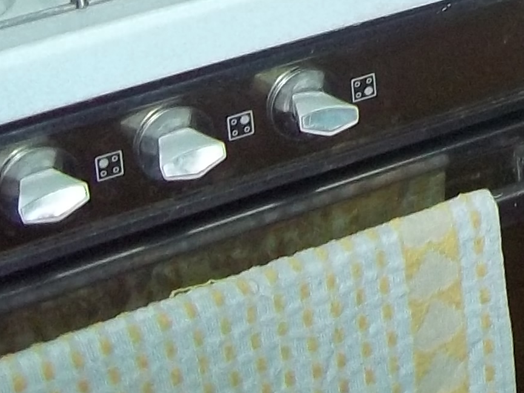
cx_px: 929
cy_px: -450
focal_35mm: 148
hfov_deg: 12.3
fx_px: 2241
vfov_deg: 9.3
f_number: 2.9
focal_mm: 5.7
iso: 160
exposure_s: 1/30
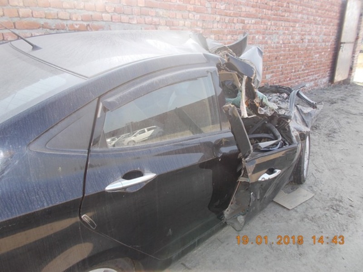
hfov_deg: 67.3
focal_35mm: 26
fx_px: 273
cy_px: 136
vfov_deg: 53.1
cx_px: 182
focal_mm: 4.6
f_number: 3.2
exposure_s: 1/125
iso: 80
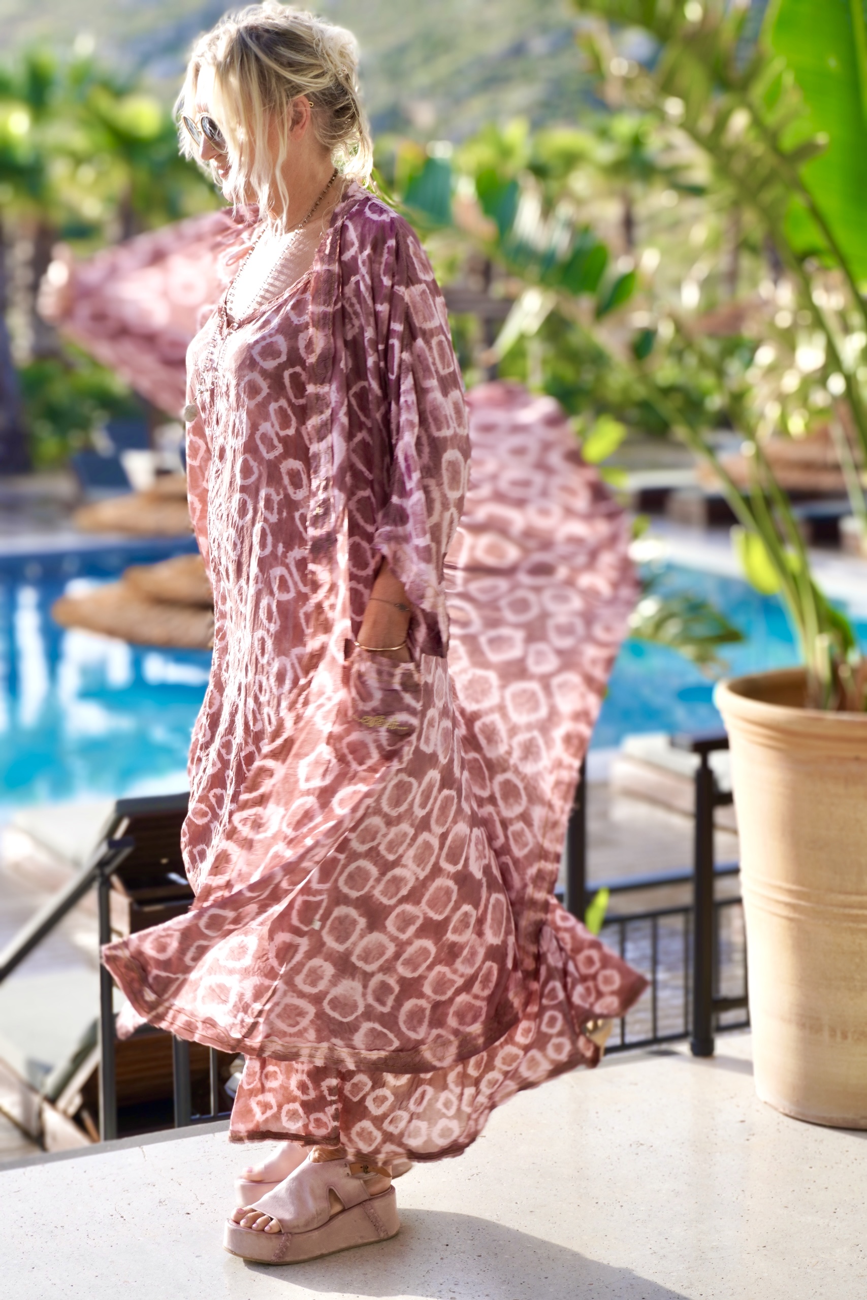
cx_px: 434
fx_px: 2384
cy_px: 650
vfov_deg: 30.5
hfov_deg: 20.6
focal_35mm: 66
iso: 100
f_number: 5.6
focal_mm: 44
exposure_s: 1/200
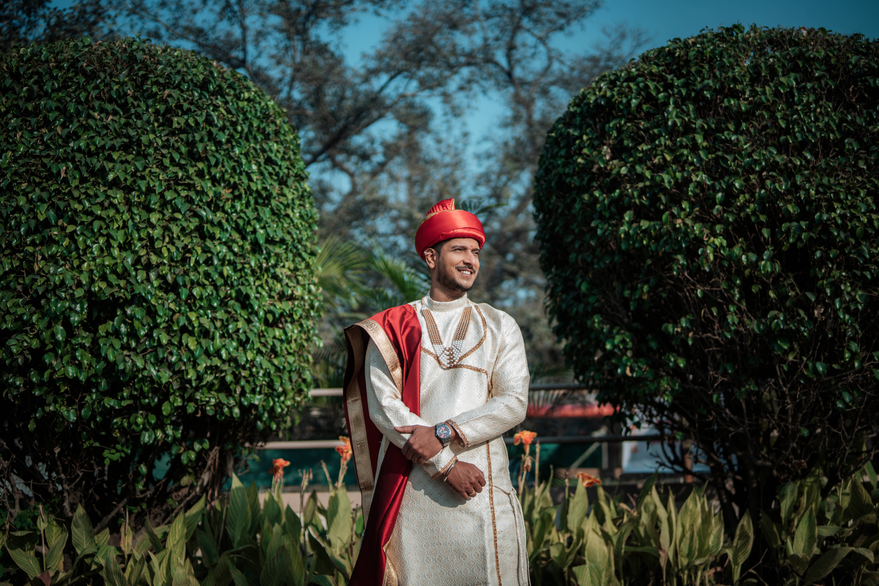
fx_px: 855
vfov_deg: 37.9
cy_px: 293
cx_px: 440
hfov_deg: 54.4
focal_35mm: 35
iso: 50
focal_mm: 35
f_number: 1.6
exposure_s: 1/2500
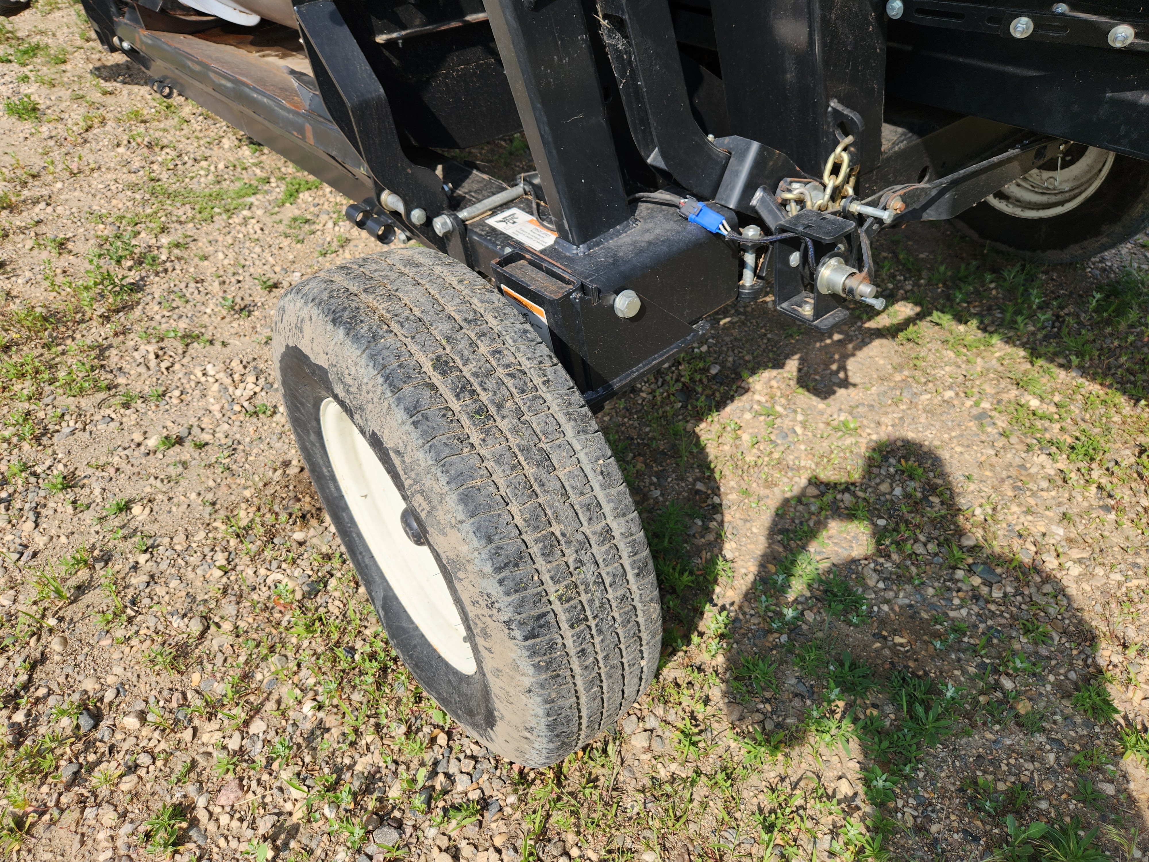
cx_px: 574
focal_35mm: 23
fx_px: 763
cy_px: 431
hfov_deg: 73.9
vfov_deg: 58.9
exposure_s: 1/919
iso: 20
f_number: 1.8
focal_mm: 5.4
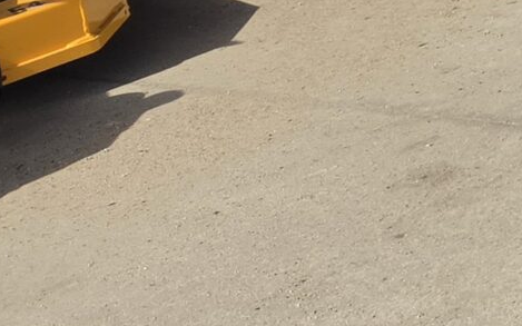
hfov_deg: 12.0
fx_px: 1892
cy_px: -253
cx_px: 1326
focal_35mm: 133
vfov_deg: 9.4
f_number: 1.8
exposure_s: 1/3092
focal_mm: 5.4
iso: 80
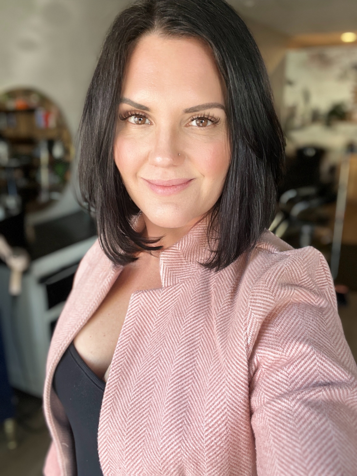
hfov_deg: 46.8
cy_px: 238
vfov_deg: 60.0
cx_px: 178
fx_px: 413
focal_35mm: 30
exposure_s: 1/60
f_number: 2.2
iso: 125
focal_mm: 2.71
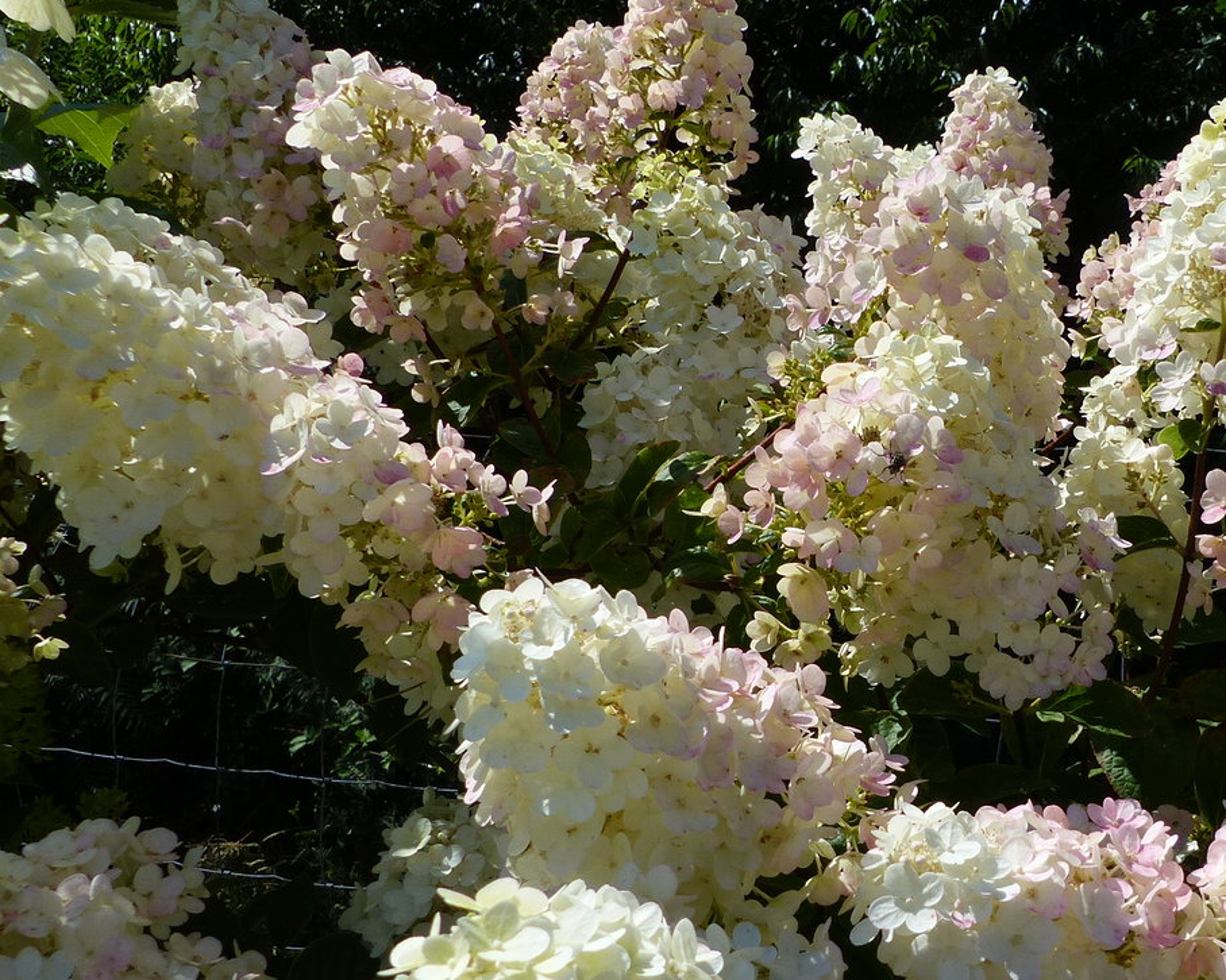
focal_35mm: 43
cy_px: 570
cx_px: 884
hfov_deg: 41.9
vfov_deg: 34.8
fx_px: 1560
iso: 100
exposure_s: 1/1300
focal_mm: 4.5
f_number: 4
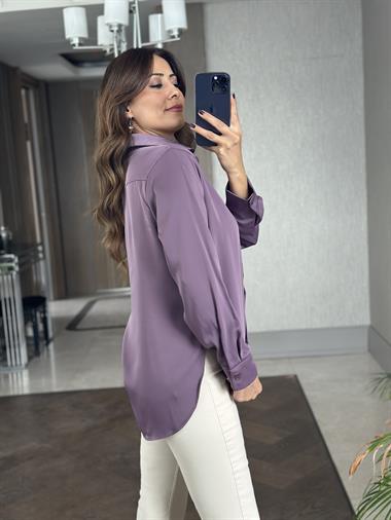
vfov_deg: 39.6
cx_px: 196
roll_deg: +4.3
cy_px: 260
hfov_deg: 30.3
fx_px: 722
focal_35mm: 48
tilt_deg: -17.0
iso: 125
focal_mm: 6.86
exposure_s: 1/108
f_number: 1.78
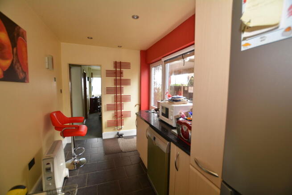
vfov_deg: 77.4
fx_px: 122
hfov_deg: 100.4
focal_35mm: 15
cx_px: 146
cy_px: 98
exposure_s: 1/60
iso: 320
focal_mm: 10
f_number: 4
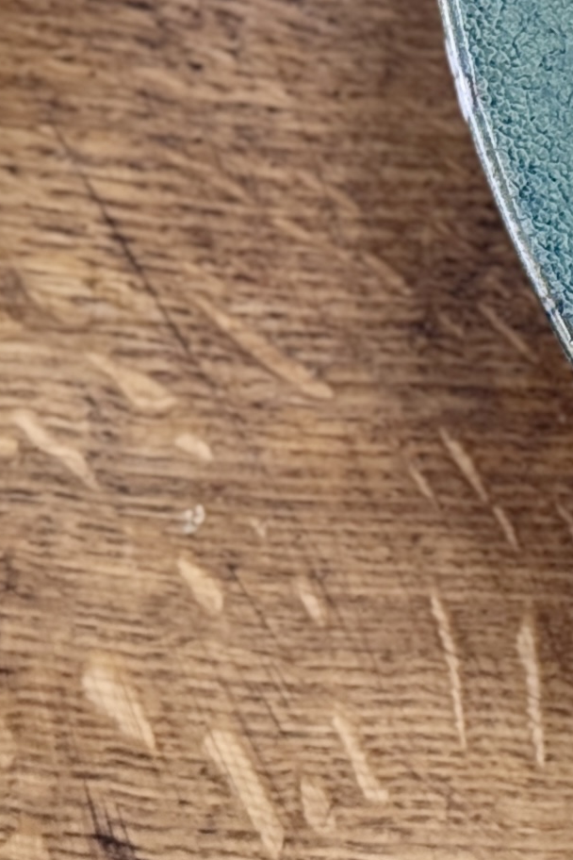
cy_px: -173
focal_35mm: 192
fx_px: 4584
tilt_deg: -80.7
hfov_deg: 6.6
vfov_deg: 10.5
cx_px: 1638
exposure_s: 1/100
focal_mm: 6.76
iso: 50
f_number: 1.78
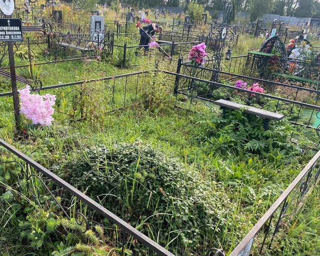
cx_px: 129
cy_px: 141
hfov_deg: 55.3
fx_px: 303
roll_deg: -4.6
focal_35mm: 32
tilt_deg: -23.2
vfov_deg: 45.7
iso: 32
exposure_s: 1/560
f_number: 1.8
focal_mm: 4.25
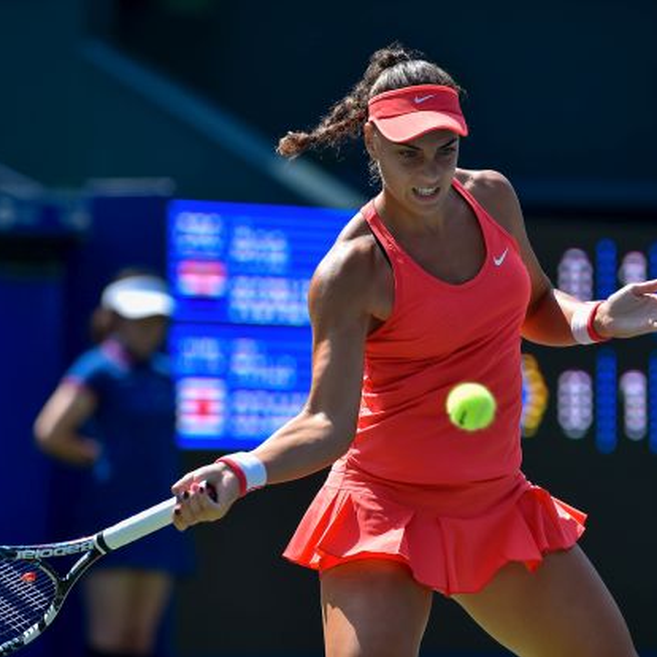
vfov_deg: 4.6
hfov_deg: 4.6
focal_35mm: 385
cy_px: 328
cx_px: 361
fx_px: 8267
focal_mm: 300
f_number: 4
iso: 200
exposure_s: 1/2000
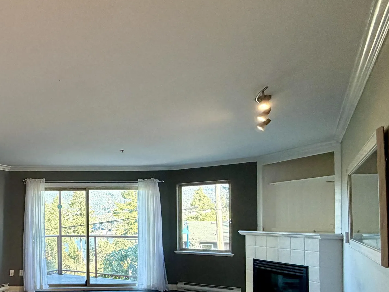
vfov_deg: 45.2
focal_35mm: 30
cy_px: 218
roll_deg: +0.7
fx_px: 337
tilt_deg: +0.6
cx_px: -8
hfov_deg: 48.3
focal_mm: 2.22
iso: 250
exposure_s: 1/120
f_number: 2.2
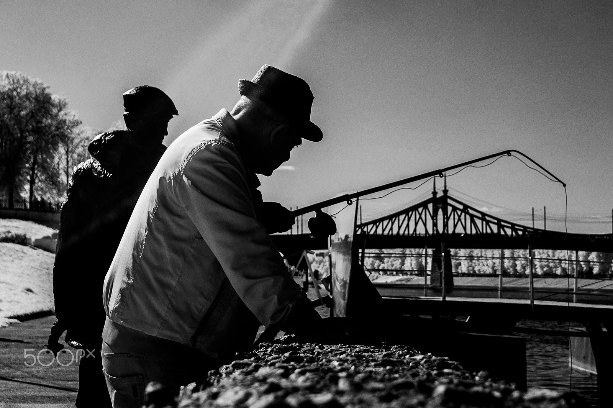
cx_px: 306
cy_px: 204
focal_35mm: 75
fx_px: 1276
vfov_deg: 18.2
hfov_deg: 27.0
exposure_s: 1/500
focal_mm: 50
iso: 200
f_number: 9
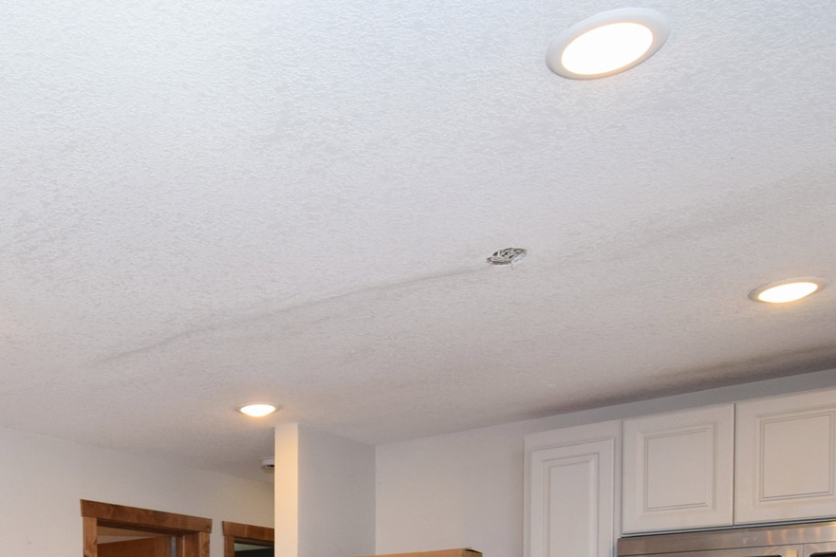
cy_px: 671
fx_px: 859
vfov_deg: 30.4
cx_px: 149
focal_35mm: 37
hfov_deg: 48.5
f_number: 5
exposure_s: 1/100
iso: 400
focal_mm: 10
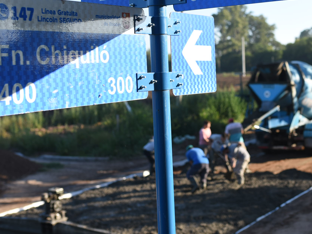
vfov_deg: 23.9
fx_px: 550
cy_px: 80
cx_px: 233
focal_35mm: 61
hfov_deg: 31.1
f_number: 3.5
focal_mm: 35
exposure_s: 1/1000
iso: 200
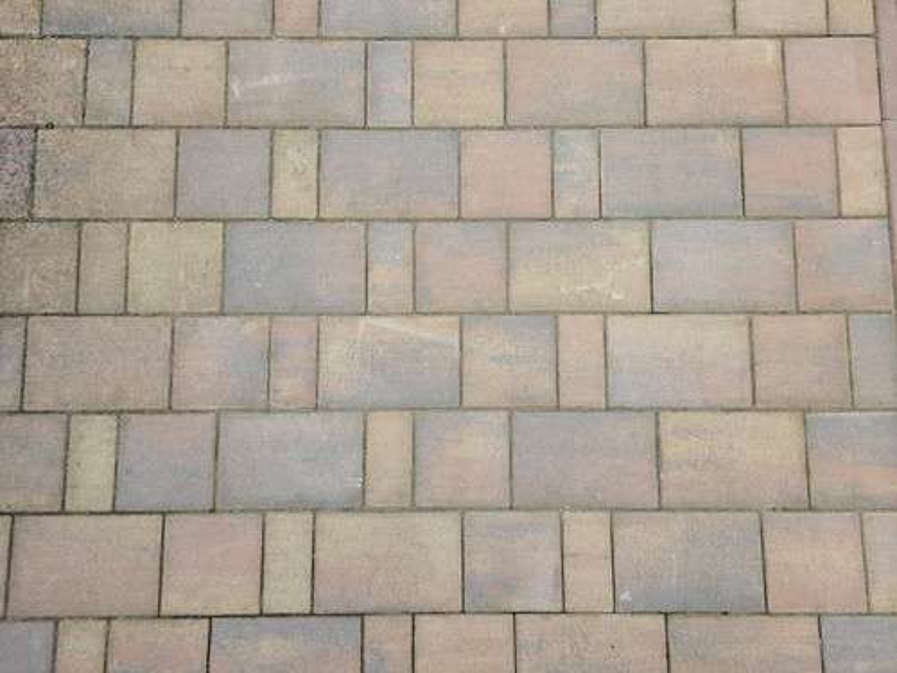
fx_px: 596
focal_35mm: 23
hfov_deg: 73.9
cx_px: 448
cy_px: 336
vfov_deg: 58.9
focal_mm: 6.3
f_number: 1.7
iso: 40
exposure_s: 1/180
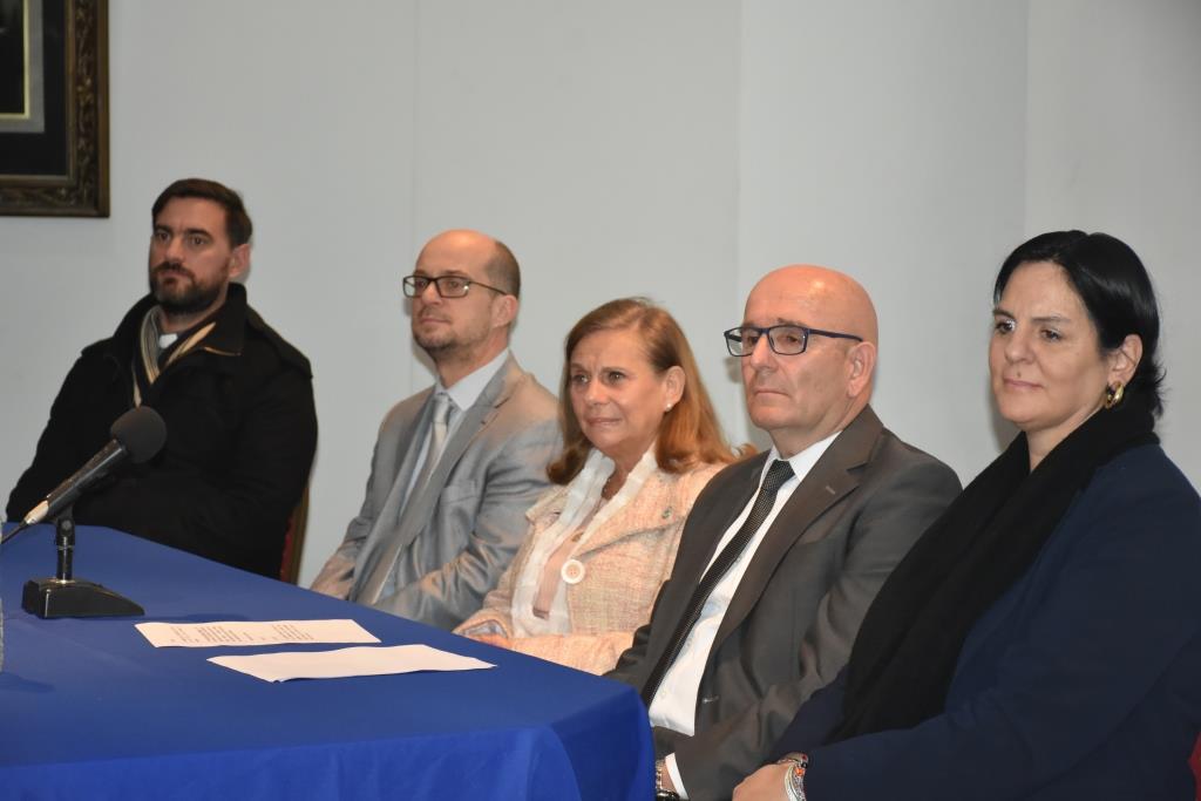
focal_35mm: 105
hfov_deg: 19.5
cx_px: 600
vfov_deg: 13.0
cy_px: 400
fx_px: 3503
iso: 1600
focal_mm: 70
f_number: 5.6
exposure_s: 1/60
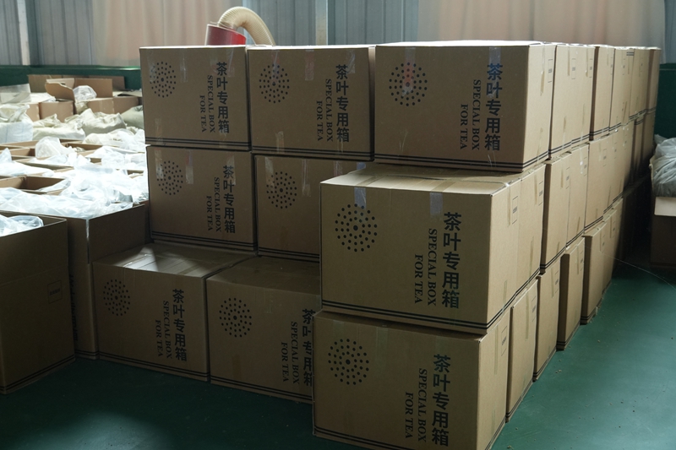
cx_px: 338
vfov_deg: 30.8
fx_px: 817
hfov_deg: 45.0
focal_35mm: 44
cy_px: 225
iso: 800
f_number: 4.5
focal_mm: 29
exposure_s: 1/40
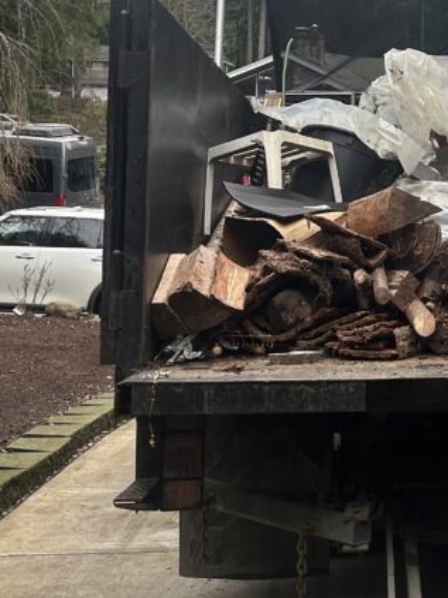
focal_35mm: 63
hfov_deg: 22.0
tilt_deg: -2.4
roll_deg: -1.3
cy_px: 136
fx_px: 1088
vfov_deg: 30.1
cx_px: 499
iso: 50
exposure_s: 1/738
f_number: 1.5
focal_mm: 5.7
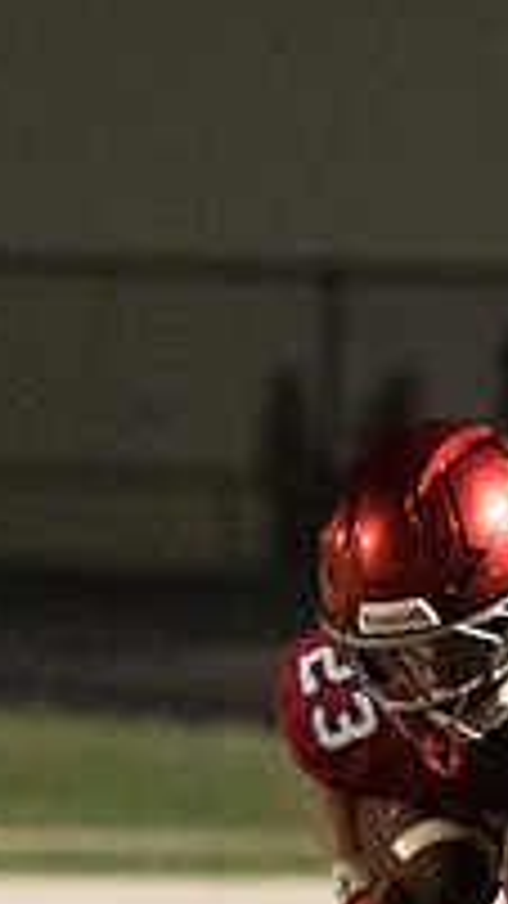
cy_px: 895
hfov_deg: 0.9
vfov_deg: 1.6
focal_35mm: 1355
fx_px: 32462
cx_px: 811
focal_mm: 164
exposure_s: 1/1250
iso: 12800
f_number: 2.8
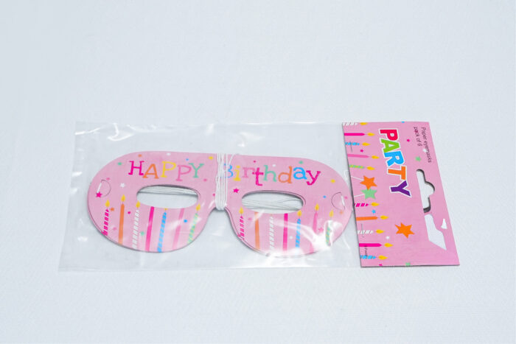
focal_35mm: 52
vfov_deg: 26.0
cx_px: 258
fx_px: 745
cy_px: 172
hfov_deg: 38.2
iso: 2500
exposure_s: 1/160
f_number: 10
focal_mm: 35
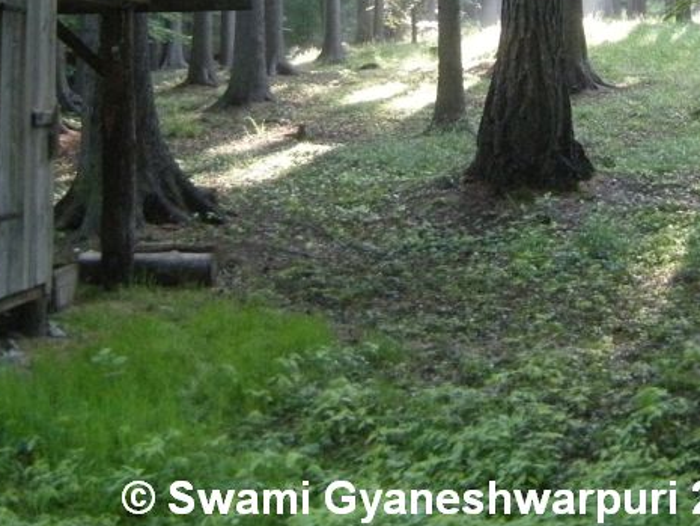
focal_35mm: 65
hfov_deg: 29.7
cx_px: 453
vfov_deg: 21.4
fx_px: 1315
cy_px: -54
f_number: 2.8
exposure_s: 1/42.4
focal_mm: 4.7
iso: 400
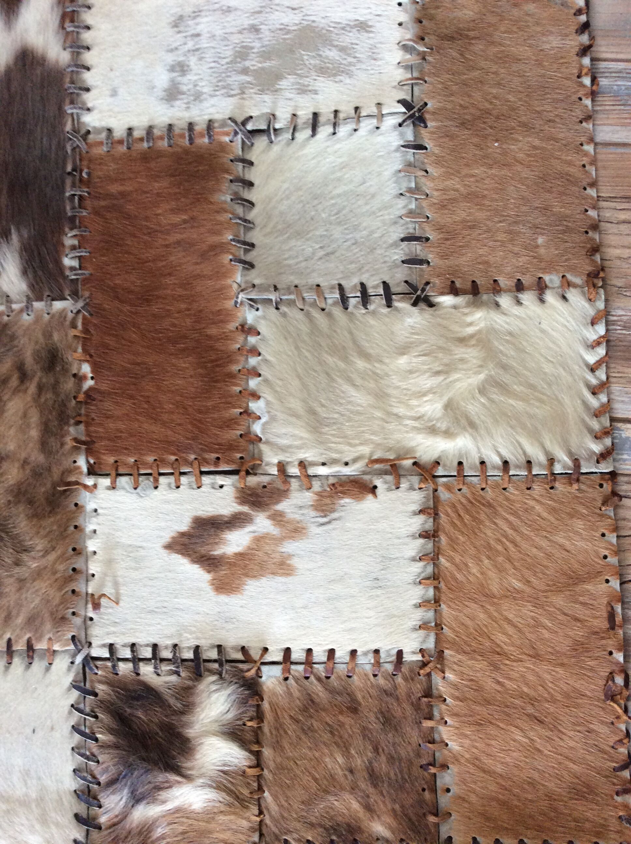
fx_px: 780
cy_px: 422
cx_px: 316
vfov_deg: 56.9
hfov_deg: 44.1
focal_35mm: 32
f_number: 2.4
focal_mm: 3.3
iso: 125
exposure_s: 1/25
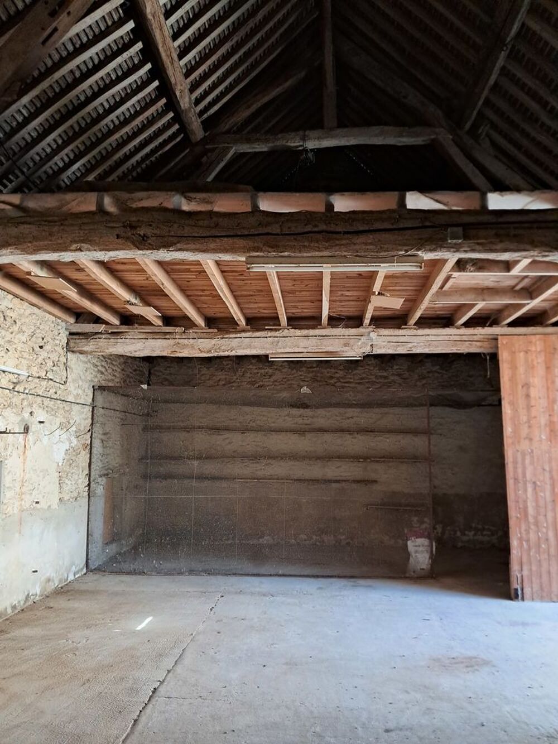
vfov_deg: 65.3
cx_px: 279
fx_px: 580
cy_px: 372
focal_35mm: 27
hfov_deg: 51.4
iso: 500
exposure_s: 1/60
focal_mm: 4
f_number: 1.8
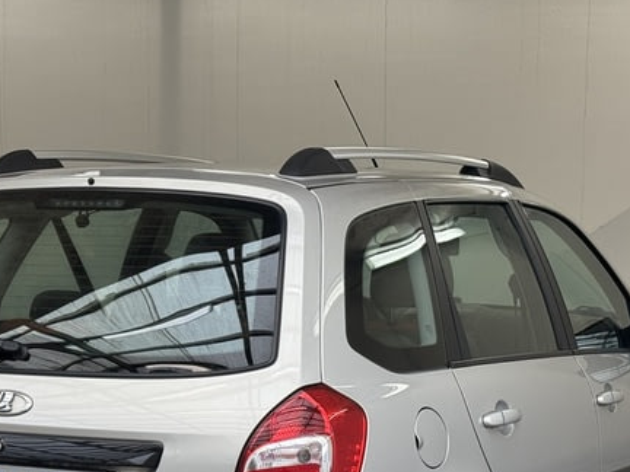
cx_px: 226
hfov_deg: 19.6
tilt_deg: -8.9
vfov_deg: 14.7
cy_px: 414
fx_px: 1820
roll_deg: -1.2
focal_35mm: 100
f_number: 1.78
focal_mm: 6.76
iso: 64
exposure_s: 1/549
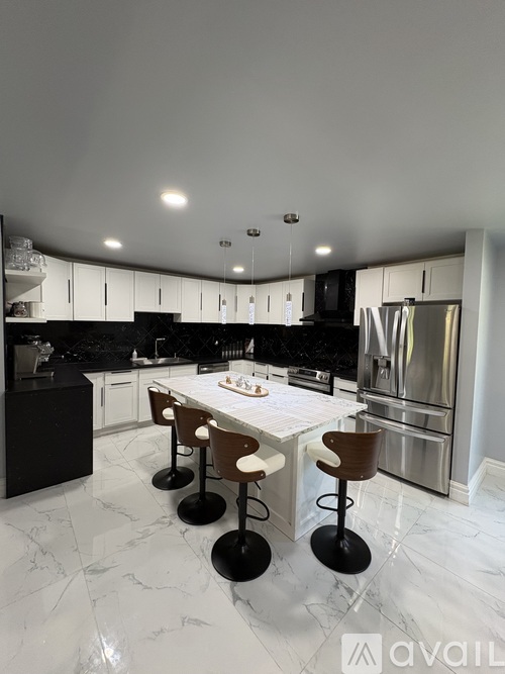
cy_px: 337
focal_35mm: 14
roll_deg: -0.7
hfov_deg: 85.7
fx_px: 272
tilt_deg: -4.0
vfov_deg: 102.1
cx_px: 252
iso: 250
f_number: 2.2
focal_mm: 2.22
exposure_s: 1/120
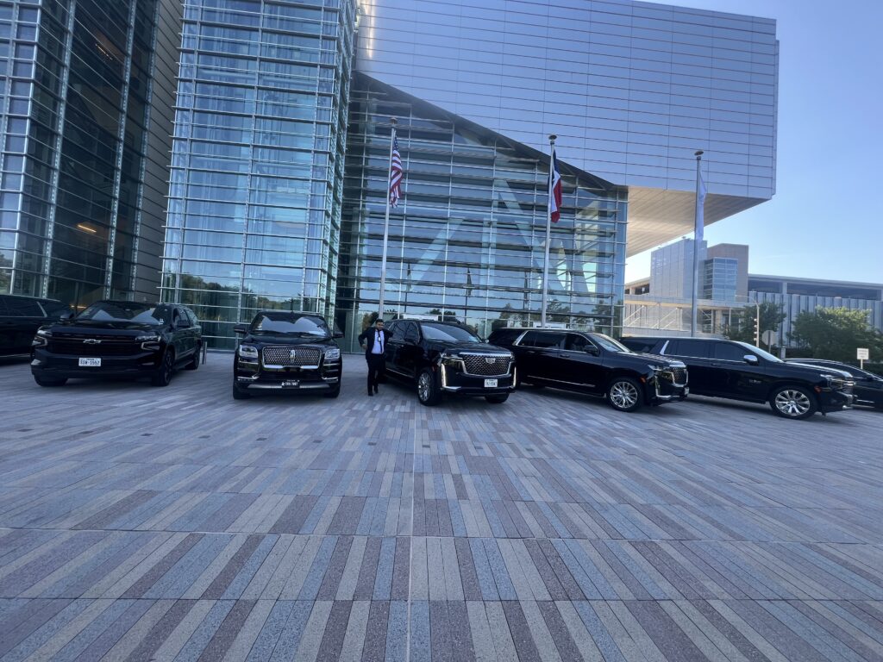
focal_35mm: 13
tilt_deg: +2.0
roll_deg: -3.3
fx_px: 332
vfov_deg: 89.9
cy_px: 331
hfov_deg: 106.2
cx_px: 442
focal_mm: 1.57
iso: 32
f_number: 1.8
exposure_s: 1/219
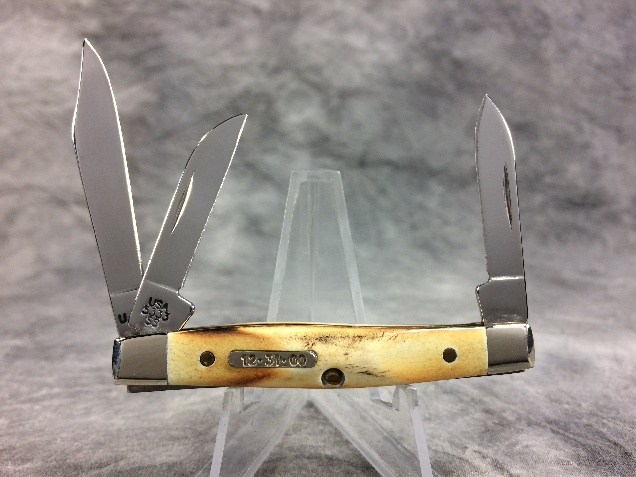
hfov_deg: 61.7
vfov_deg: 48.2
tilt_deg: -9.7
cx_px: 318
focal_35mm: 29
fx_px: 533
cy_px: 238
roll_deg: +0.5
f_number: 2.2
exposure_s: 1/120
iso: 50
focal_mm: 4.15
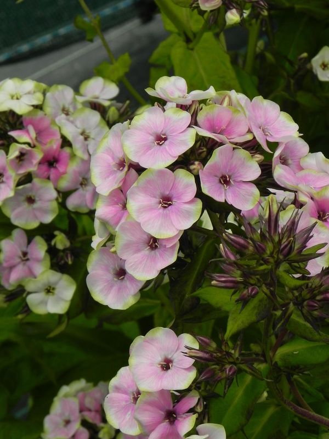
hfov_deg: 12.7
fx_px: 1483
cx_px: 164
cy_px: 220
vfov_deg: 16.8
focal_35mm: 117
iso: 160
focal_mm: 20.8
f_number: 7.1
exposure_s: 1/320
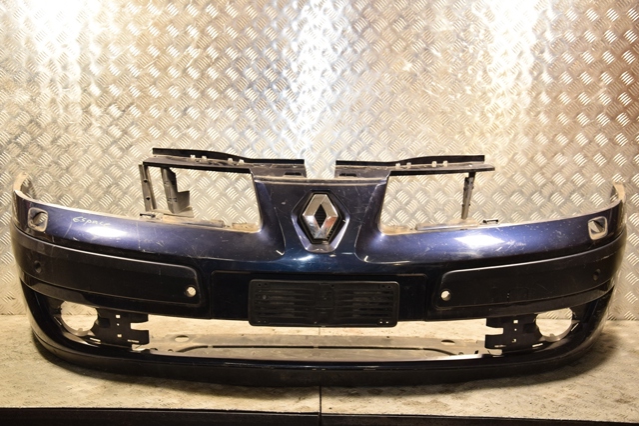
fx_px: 931
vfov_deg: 25.7
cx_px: 320
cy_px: 213
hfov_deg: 37.9
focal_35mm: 52
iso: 800
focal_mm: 35
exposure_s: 1/200
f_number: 5
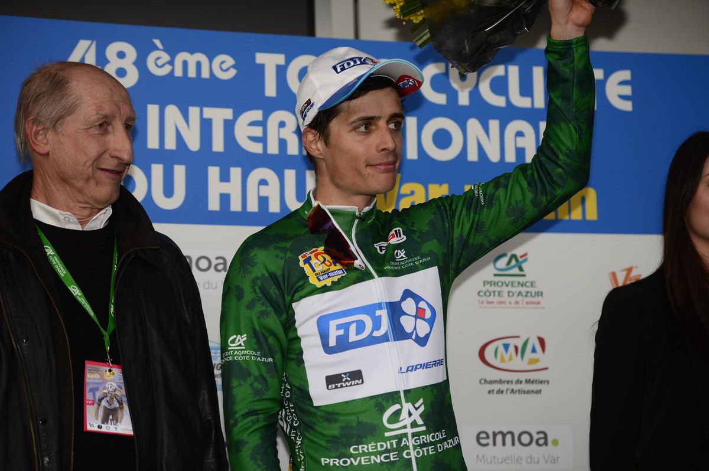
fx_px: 1869
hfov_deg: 21.5
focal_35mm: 95
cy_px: 236
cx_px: 354
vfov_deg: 14.4
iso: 200
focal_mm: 95
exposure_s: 1/250
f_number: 2.8
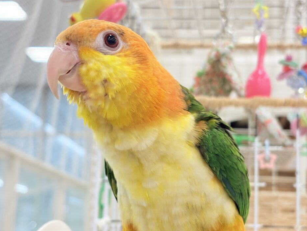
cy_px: 133
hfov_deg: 29.0
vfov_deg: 21.9
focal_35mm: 67
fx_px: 594
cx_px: 163
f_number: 1.6
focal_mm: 5.96
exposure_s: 1/100
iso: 125
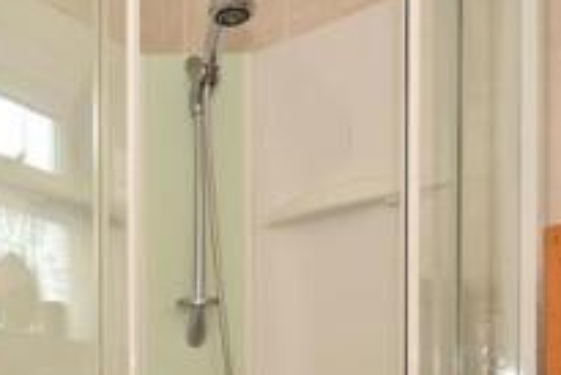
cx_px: 30
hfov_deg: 37.7
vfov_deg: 25.5
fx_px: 749
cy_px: 439
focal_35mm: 48
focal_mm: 10
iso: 200
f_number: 7.1
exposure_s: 1/60
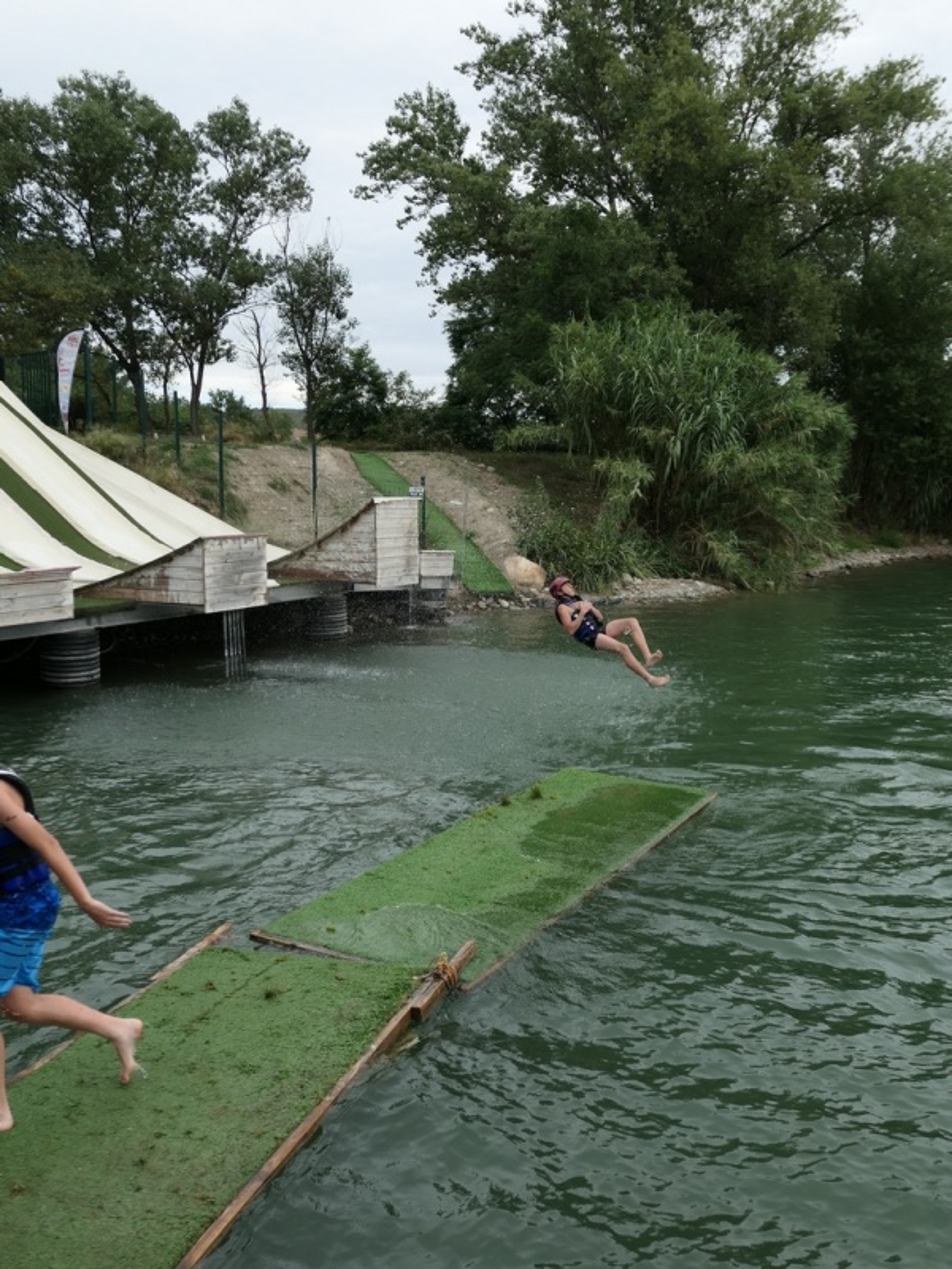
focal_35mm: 32
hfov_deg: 44.2
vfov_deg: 56.8
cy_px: 634
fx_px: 1173
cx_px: 476
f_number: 2.8
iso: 125
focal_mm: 10.7
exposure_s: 1/1300
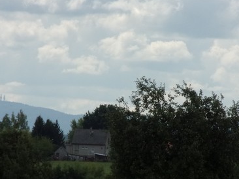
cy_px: 143
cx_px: 131
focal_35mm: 455
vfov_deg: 3.3
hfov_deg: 4.4
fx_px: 3139
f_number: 5.6
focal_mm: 46.6
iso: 80
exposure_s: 1/680
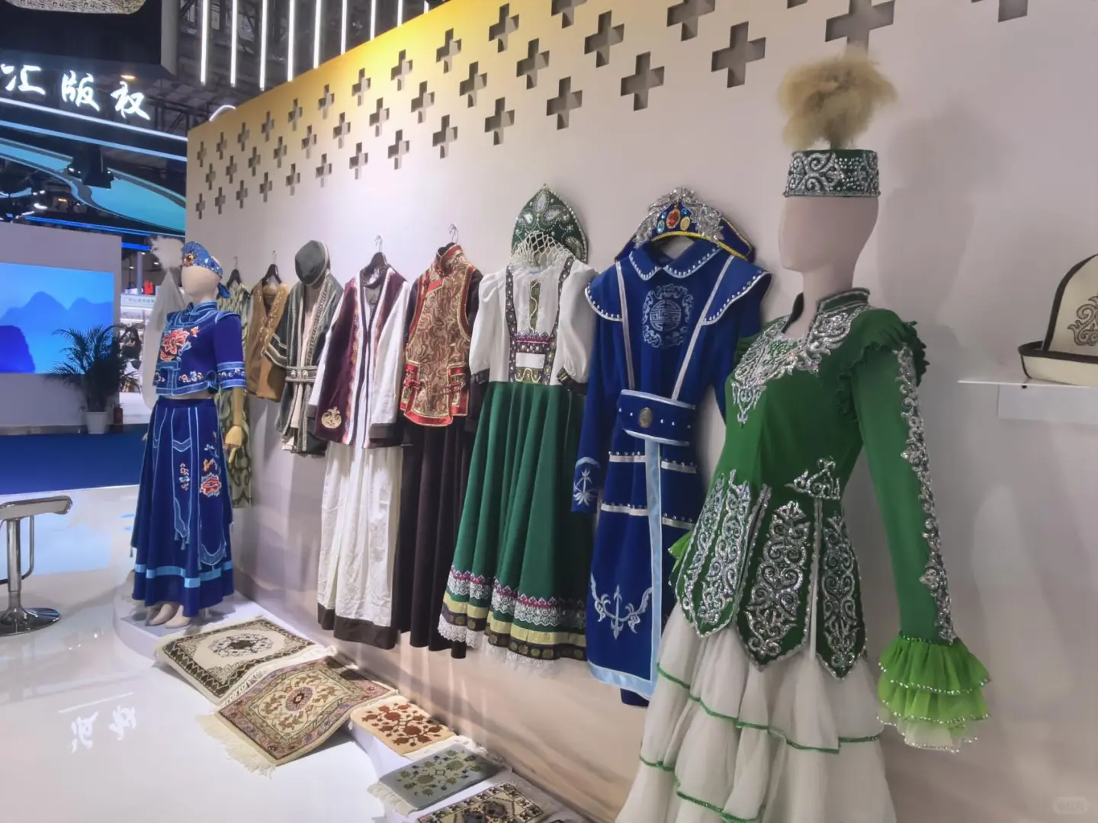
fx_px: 730
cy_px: 412
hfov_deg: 73.9
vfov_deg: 58.9
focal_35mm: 23
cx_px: 549
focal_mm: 1.95
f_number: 2.2
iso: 100
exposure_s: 1/241
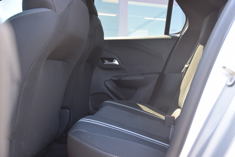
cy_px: 78
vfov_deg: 29.9
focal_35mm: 45
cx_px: 118
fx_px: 294
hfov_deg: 43.6
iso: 400
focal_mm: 30
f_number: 5
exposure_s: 1/100
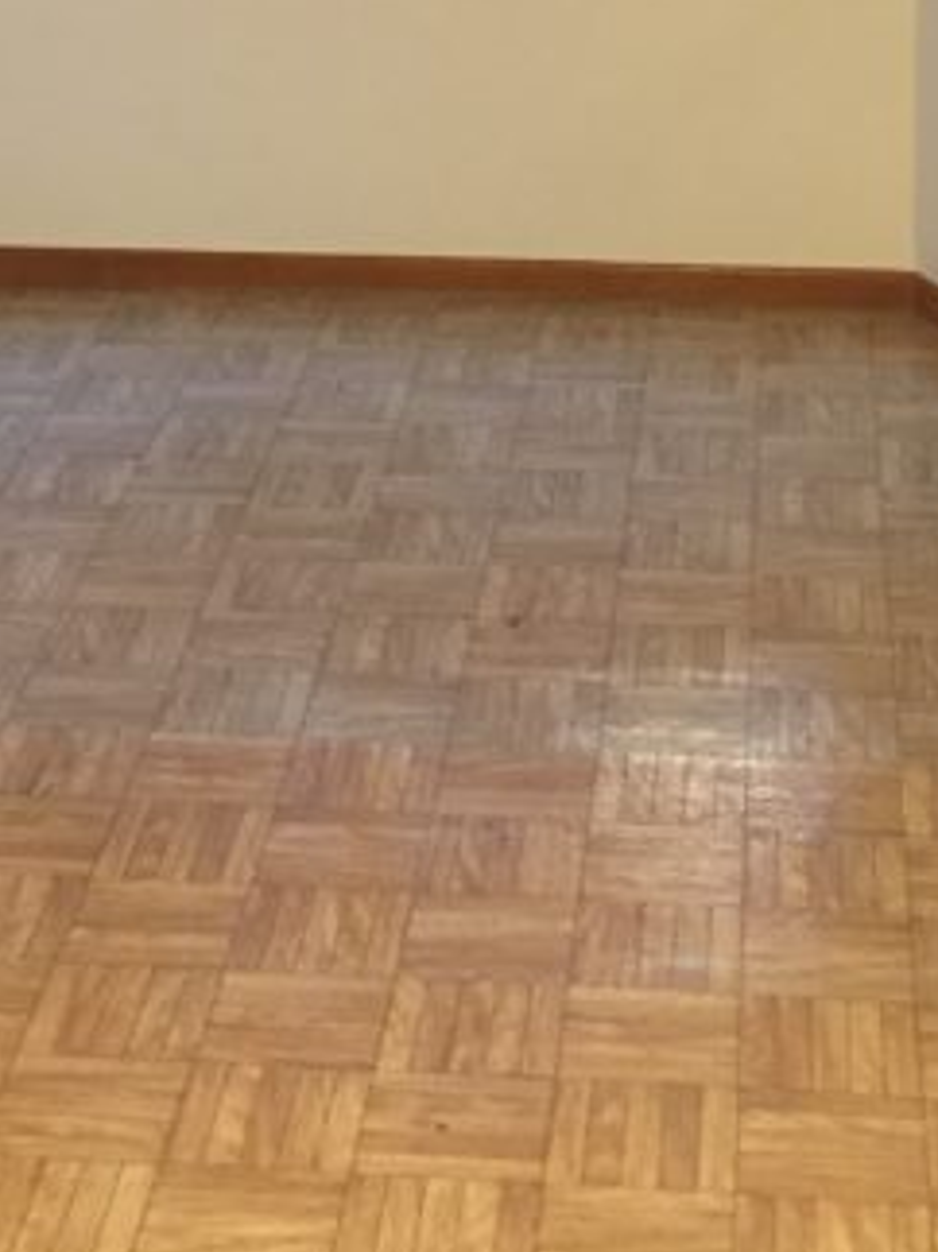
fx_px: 3326
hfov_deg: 16.1
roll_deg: +0.3
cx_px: 492
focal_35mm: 92
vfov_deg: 19.9
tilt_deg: -7.6
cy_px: -271
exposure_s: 1/30
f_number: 2.2
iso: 125
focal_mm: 4.15
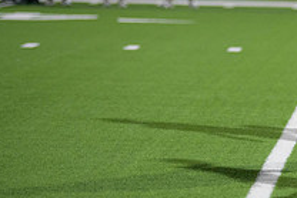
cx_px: 374
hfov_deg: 5.1
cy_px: 75
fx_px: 3335
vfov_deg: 3.4
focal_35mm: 404
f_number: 2.8
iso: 2500
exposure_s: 1/640
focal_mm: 145
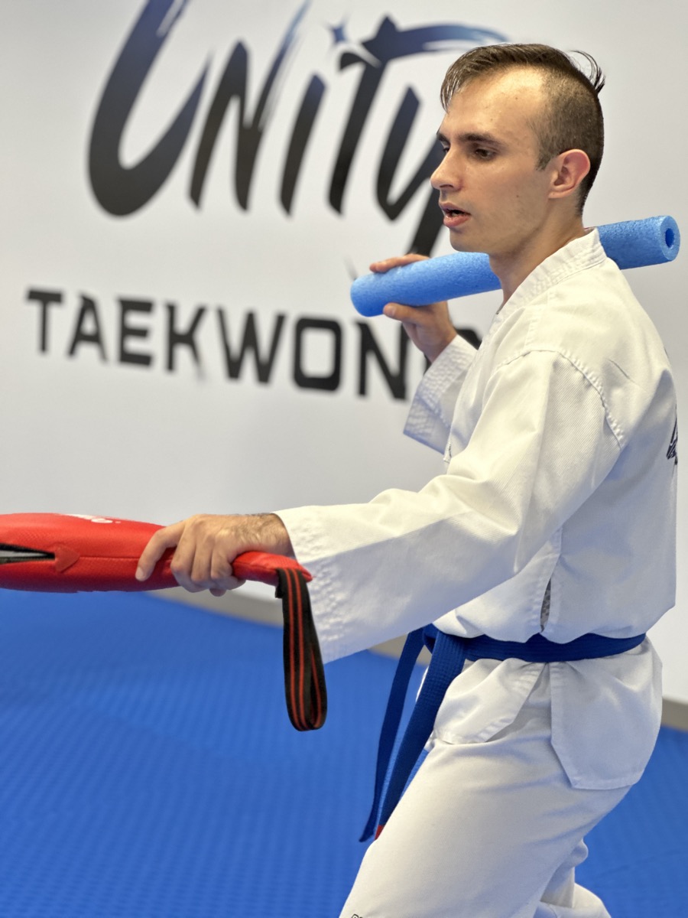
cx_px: 344
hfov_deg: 19.1
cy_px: 459
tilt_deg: -5.3
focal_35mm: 77
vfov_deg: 25.3
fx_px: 2041
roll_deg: -2.7
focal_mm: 9
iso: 160
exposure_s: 1/40
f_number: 2.8
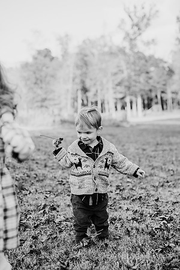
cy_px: 135
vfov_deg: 39.6
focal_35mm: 50
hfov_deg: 27.0
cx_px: 90
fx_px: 375
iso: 500
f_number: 2.8
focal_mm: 50
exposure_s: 1/1000
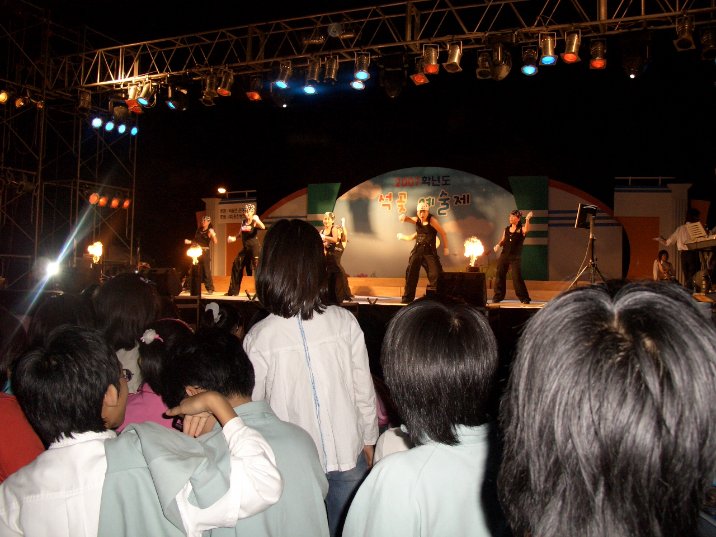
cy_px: 268
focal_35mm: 33
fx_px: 683
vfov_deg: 42.9
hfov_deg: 55.4
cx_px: 358
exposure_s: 1/60
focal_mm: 7.1
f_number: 2.8
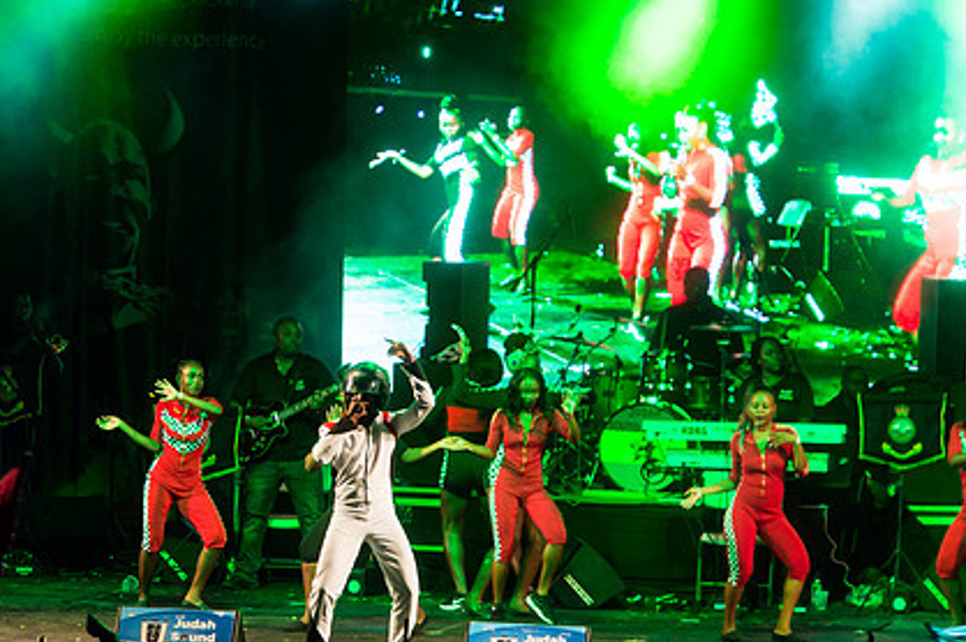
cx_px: 349
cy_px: 369
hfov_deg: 5.9
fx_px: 9304
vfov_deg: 4.0
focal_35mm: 347
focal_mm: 250
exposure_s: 1/200
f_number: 5.6
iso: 3200
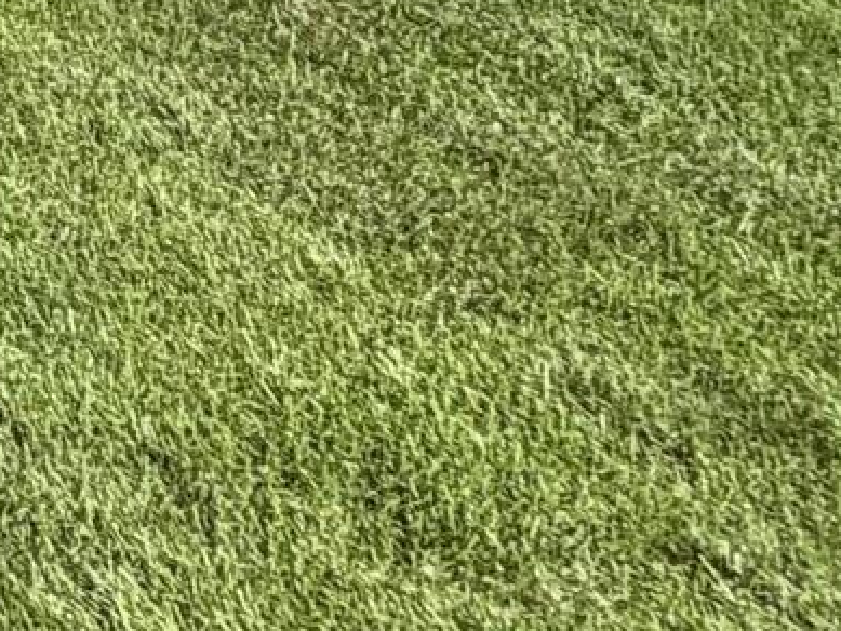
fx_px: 2625
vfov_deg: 10.8
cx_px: -1596
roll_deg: +0.5
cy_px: -1050
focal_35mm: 108
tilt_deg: +2.2
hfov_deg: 11.6
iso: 25
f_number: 2.2
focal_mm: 2.22
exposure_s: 1/770
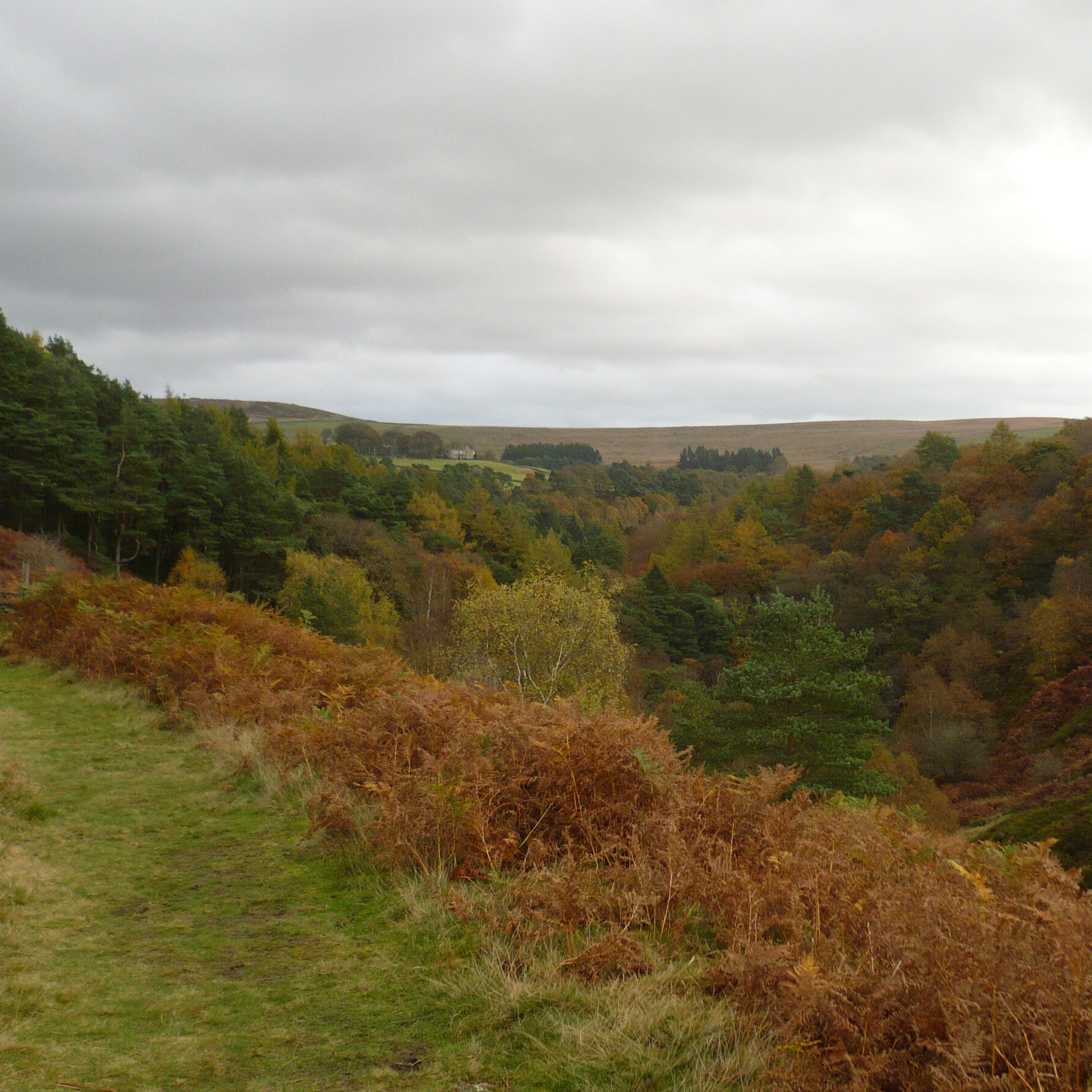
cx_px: 672
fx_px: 1570
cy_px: 572
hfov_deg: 38.1
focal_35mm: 44
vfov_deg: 38.3
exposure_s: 1/400
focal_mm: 5.8
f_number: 2.8
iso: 100
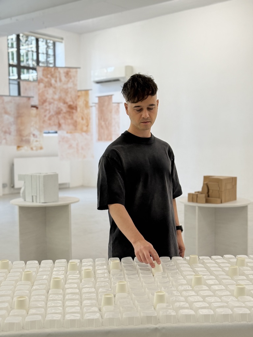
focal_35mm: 48
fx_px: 468
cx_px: 126
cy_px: 168
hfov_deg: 30.3
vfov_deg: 39.7
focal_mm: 6.76
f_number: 1.78
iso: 50
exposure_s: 1/153
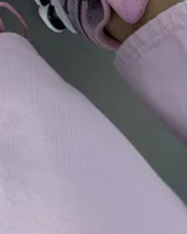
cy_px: -39
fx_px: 402
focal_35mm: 58
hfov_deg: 25.1
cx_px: 5
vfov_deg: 28.7
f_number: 1.78
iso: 160
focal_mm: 6.76
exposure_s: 1/121
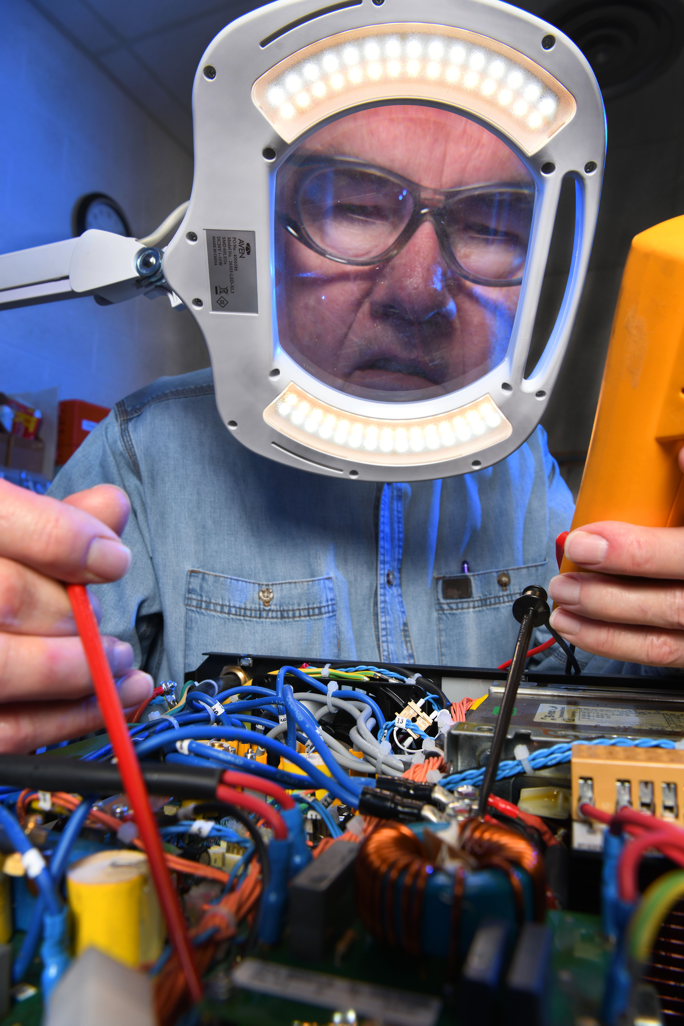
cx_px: 342
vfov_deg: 73.7
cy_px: 513
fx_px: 684
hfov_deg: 53.1
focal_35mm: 24
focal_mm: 24
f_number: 9
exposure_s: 1/125
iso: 250
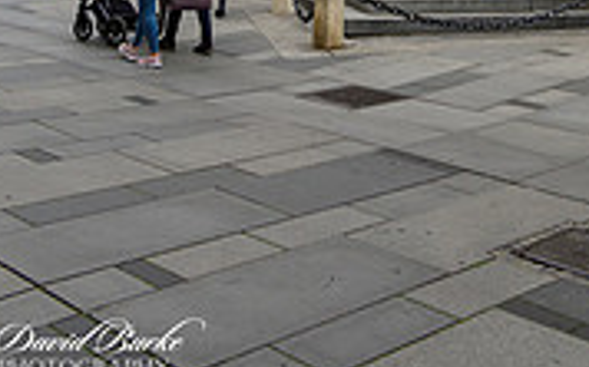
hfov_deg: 32.5
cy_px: -331
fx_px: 995
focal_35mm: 62
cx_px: 420
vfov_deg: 16.7
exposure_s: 1/250
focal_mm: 24
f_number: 8
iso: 640
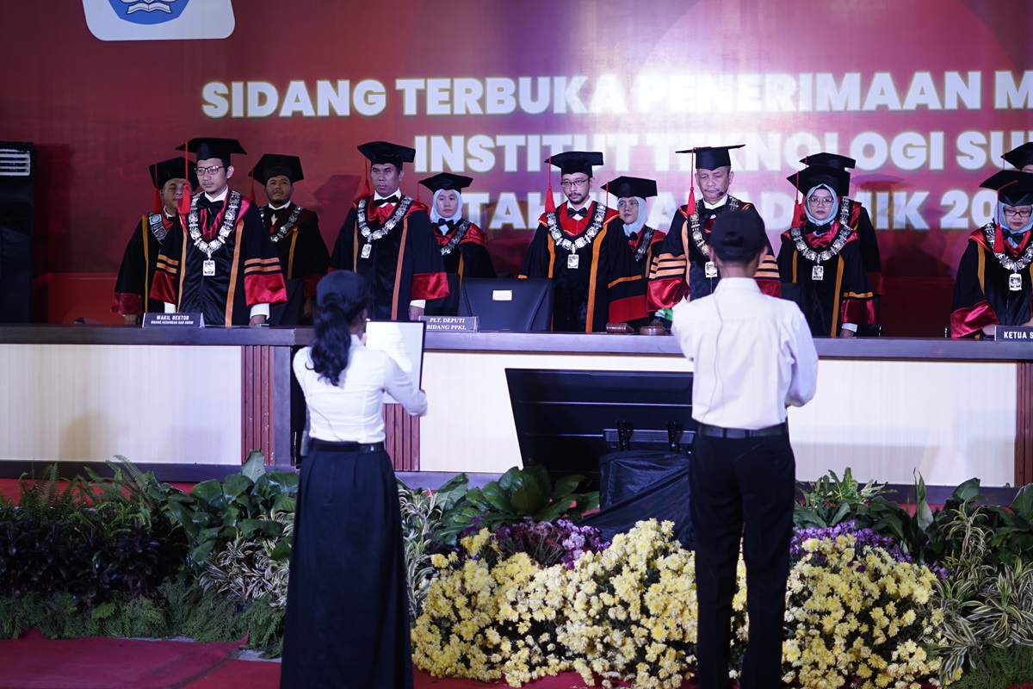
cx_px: 516
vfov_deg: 18.2
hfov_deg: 27.0
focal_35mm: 75
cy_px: 344
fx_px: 2152
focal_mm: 50
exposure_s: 1/100
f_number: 1.8
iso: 200
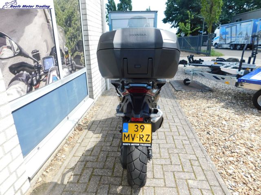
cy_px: 98
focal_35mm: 23
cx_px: 130
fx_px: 173
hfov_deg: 73.9
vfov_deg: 58.9
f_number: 3
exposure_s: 1/400
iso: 125
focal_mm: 4
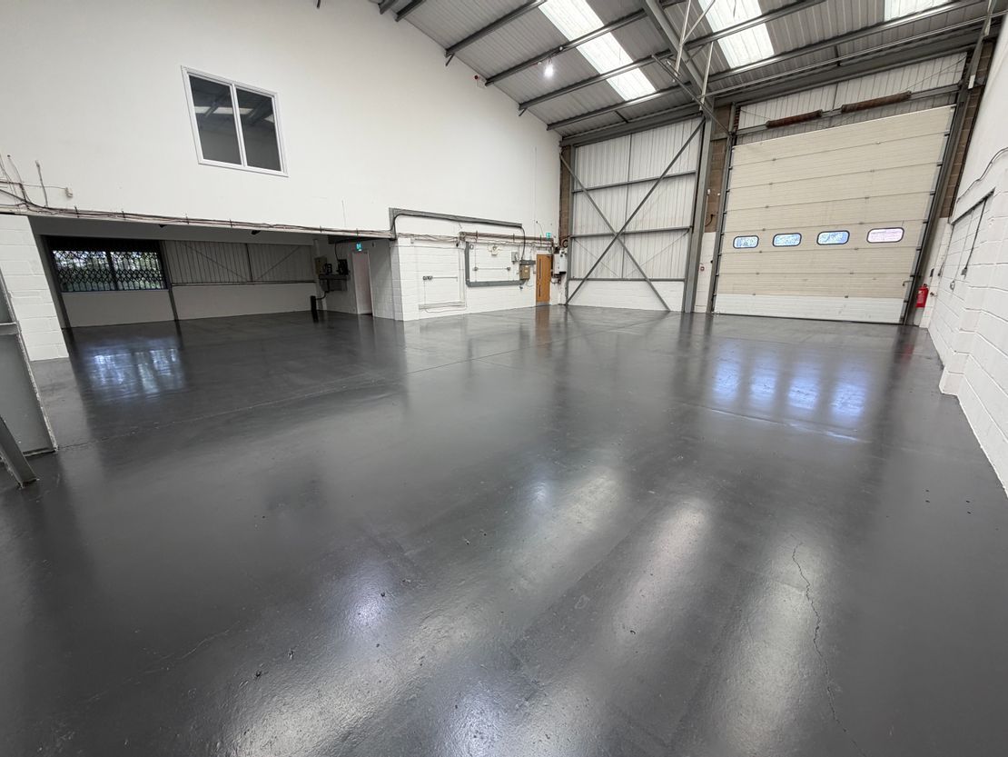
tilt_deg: -14.1
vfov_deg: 85.7
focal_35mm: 14
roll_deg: +1.9
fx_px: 408
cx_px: 504
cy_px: 378
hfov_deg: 102.1
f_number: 2.2
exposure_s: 1/121
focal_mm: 2.22
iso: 100
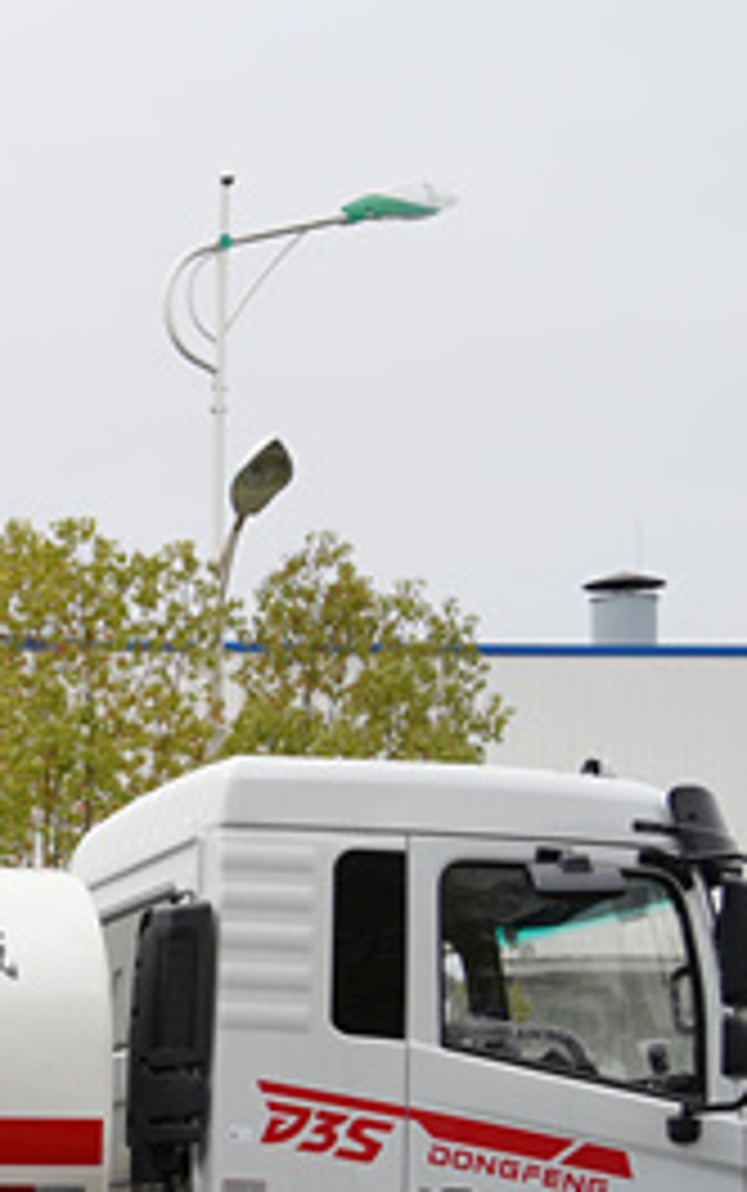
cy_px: 1118
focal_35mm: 120
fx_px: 3902
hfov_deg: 10.4
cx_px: -500
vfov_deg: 17.1
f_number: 4
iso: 100
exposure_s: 1/640
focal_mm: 39
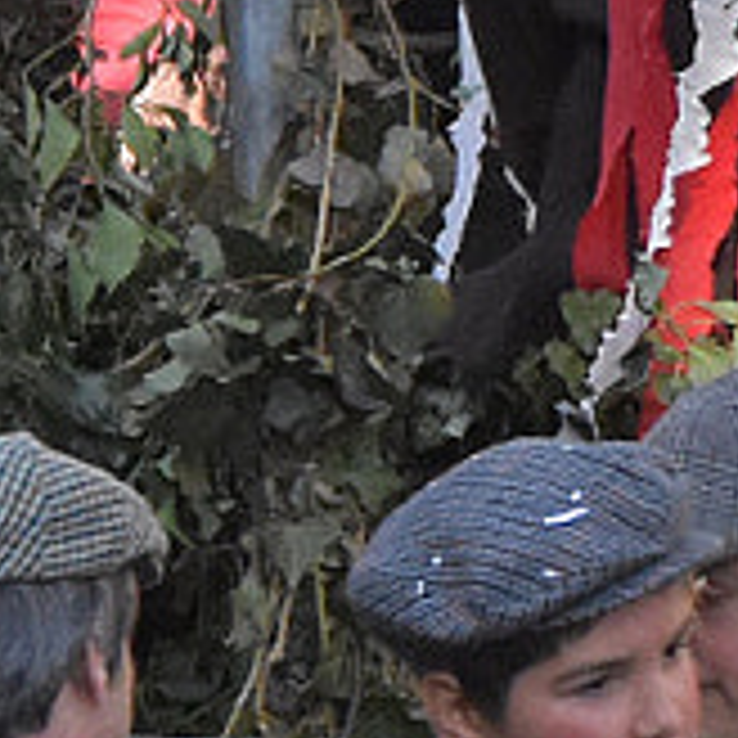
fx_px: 37559
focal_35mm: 1557
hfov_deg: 1.1
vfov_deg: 1.1
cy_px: 216
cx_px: -1156
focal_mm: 125
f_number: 8
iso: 4000
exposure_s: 1/2000
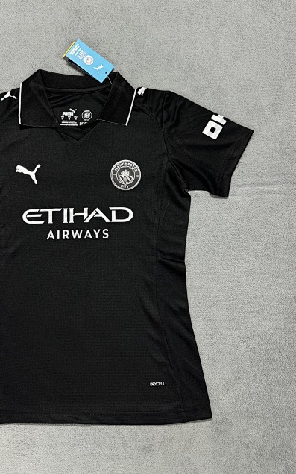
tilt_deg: -78.3
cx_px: 81
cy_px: 202
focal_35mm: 32
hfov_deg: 38.6
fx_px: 413
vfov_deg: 59.4
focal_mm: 6.76
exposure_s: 1/50
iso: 320
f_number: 1.78
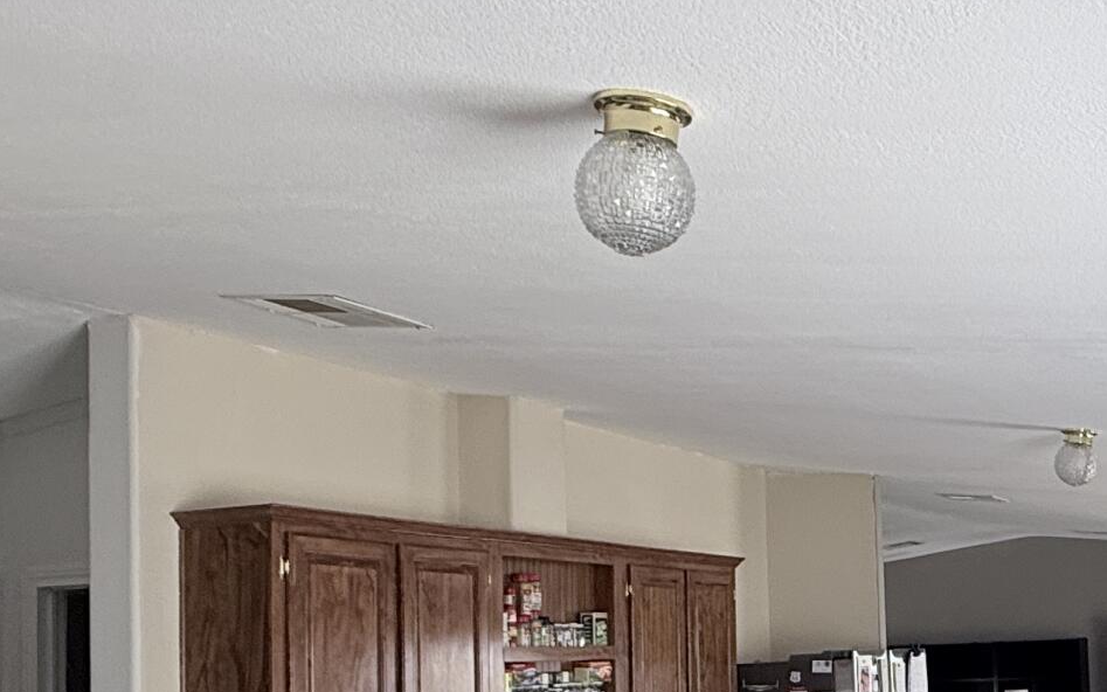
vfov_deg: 26.7
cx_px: 948
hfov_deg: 40.2
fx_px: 1418
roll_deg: +2.4
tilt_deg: +3.6
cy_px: 593
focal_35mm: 47
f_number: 2.2
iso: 80
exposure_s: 1/99
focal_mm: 2.22
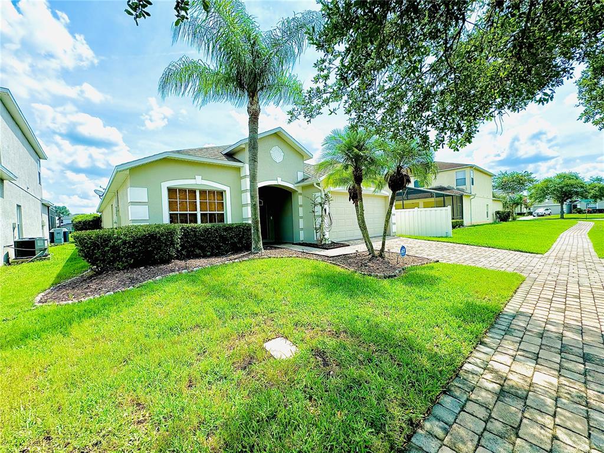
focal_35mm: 14
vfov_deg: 85.7
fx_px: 244
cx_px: 302
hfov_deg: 102.1
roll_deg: +1.8
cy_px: 226
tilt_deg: -1.0
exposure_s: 1/1395
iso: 50
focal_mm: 2.22
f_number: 2.2
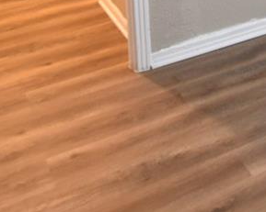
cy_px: -198
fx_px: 614
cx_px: 456
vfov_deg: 15.9
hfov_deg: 19.4
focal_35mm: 78
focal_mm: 10
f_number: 3.5
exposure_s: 1/15
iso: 800
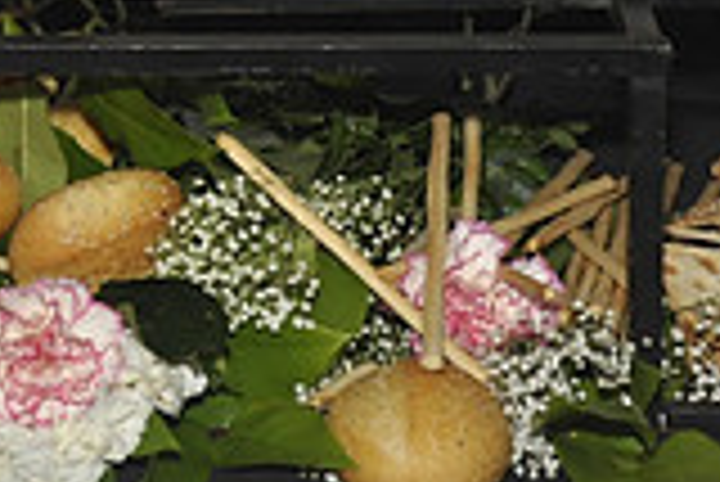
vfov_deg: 6.6
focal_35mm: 206
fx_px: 4124
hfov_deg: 9.8
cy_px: -227
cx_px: -243
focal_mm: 38
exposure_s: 1/60
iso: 800
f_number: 5.6
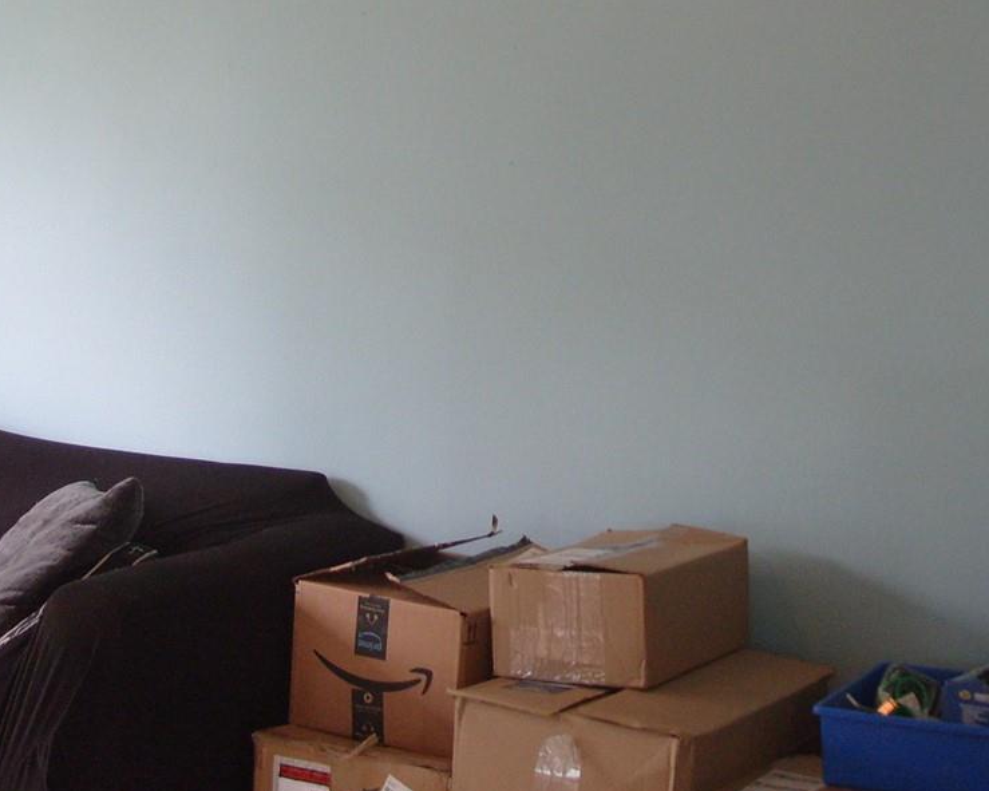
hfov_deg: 25.7
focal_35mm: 74
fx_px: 2166
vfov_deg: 20.1
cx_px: 476
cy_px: 28
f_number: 2.8
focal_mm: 7.8
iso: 160
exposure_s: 1/45
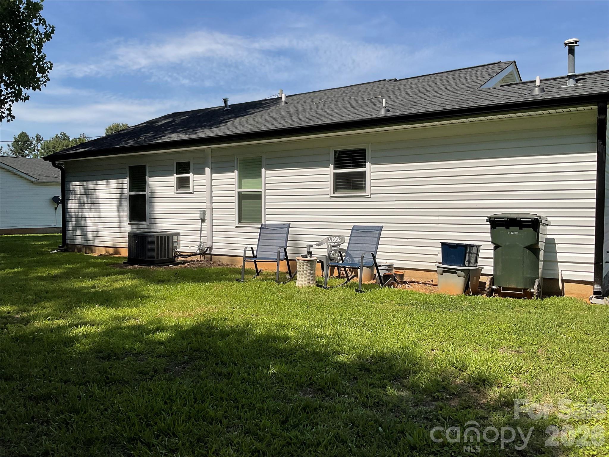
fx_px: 510
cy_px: 228
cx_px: 304
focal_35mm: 29
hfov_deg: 61.7
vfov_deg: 48.2
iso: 16
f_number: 1.8
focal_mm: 3
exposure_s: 1/2959
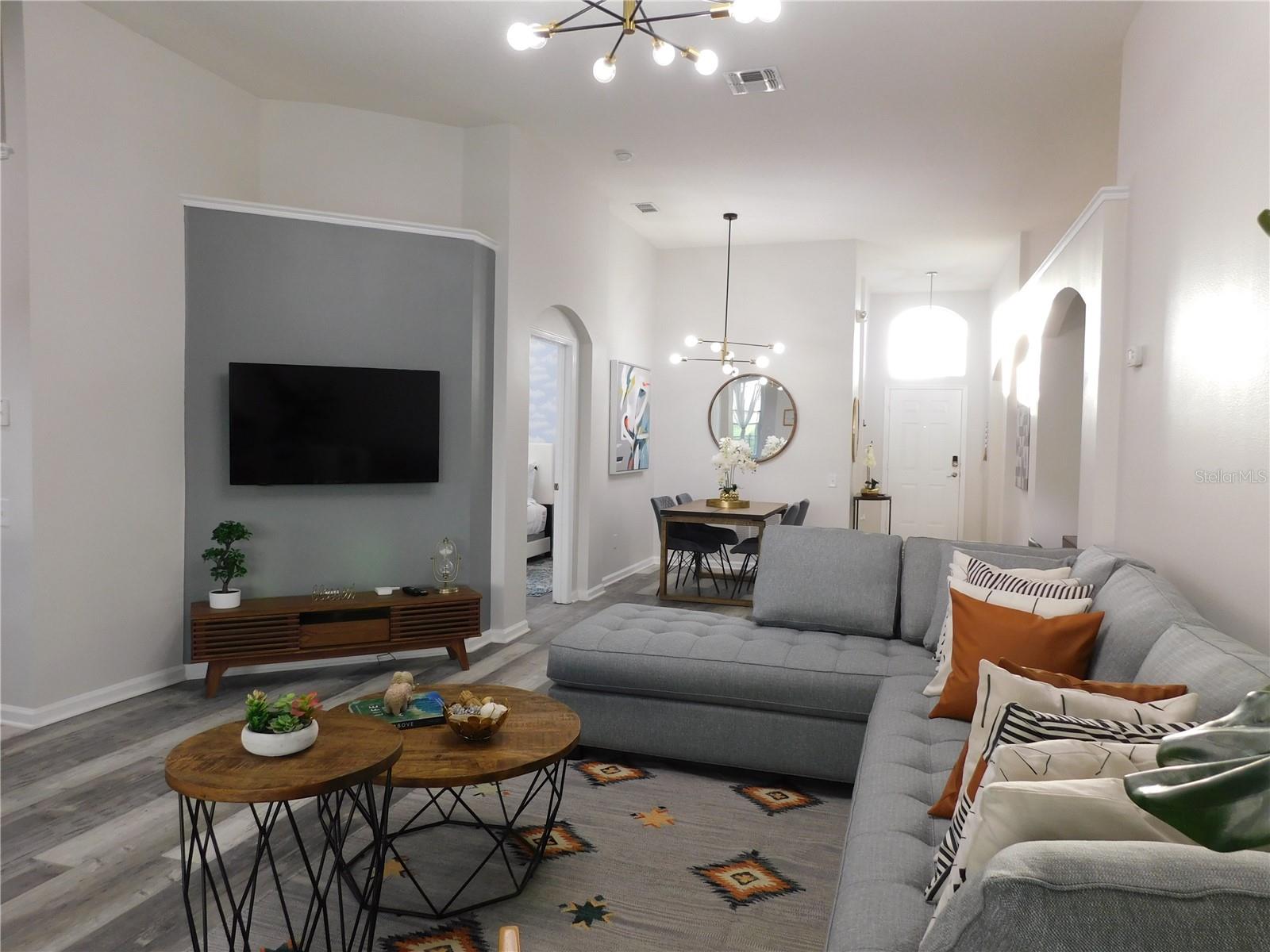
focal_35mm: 23
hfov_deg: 73.9
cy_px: 476
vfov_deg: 58.9
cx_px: 635
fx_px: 844
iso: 140
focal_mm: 4
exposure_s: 1/30
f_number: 3
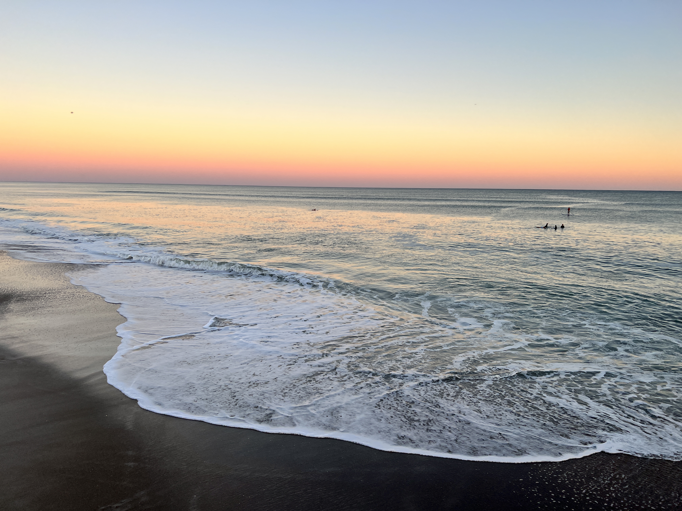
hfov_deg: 67.3
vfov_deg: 53.1
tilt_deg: -8.3
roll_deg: -0.6
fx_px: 512
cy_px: 256
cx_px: 341
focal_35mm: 26
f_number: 1.5
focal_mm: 5.7
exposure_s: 1/439
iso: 50
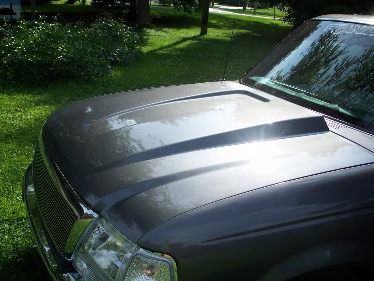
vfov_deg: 33.6
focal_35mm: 43
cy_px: 140
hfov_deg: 43.9
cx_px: 187
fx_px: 465
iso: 64
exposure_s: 1/800
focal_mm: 9.1
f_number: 3.2
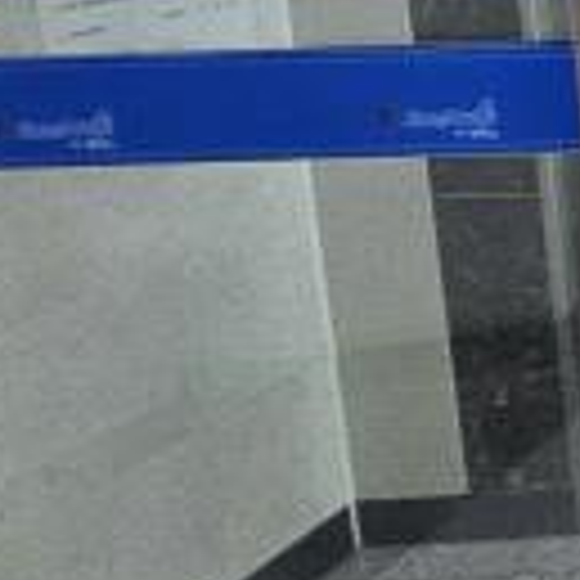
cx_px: 1551
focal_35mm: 71
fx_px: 1346
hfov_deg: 13.2
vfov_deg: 23.2
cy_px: -22
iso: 640
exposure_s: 1/30
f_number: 2.2
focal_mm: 2.2
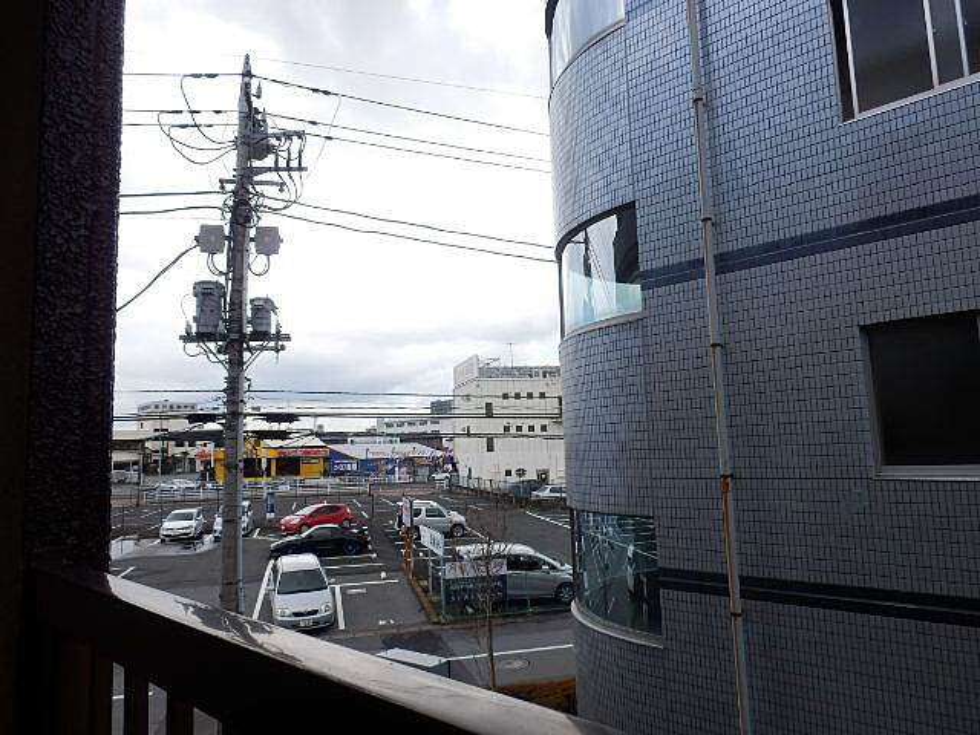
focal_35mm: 24
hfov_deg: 71.6
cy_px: 368
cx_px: 490
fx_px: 679
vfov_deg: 56.8
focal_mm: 4.2
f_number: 3
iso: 80
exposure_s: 1/640
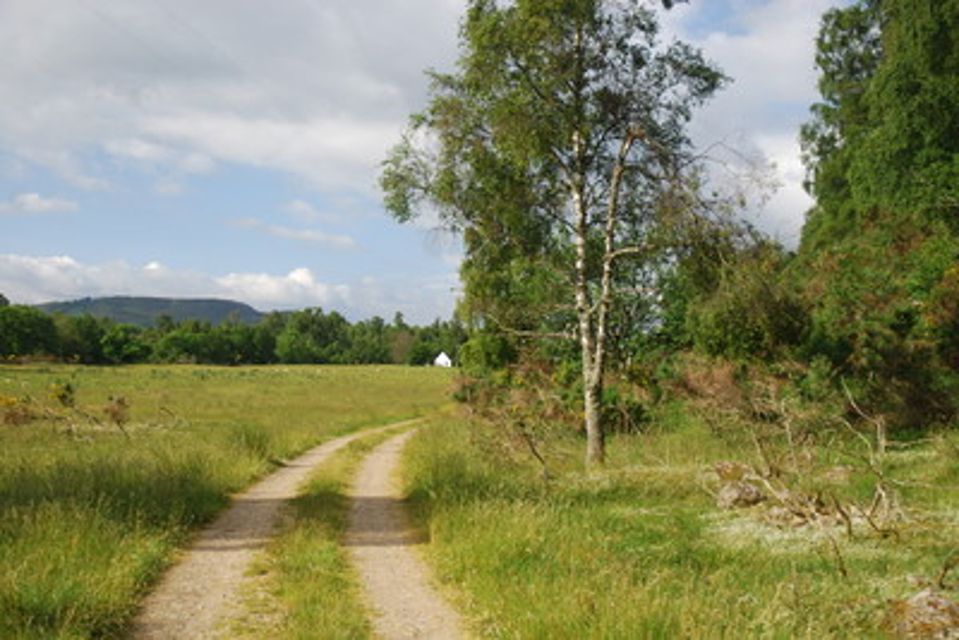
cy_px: 320
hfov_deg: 44.9
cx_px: 480
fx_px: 1159
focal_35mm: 44
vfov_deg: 30.9
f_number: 4.5
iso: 200
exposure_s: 1/320
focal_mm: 29
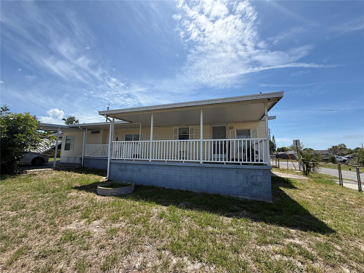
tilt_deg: +7.2
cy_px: 136
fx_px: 147
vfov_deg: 85.7
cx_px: 182
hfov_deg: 102.1
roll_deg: -1.1
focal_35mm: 14
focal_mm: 2.22
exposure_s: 1/1795
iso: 50
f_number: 2.2
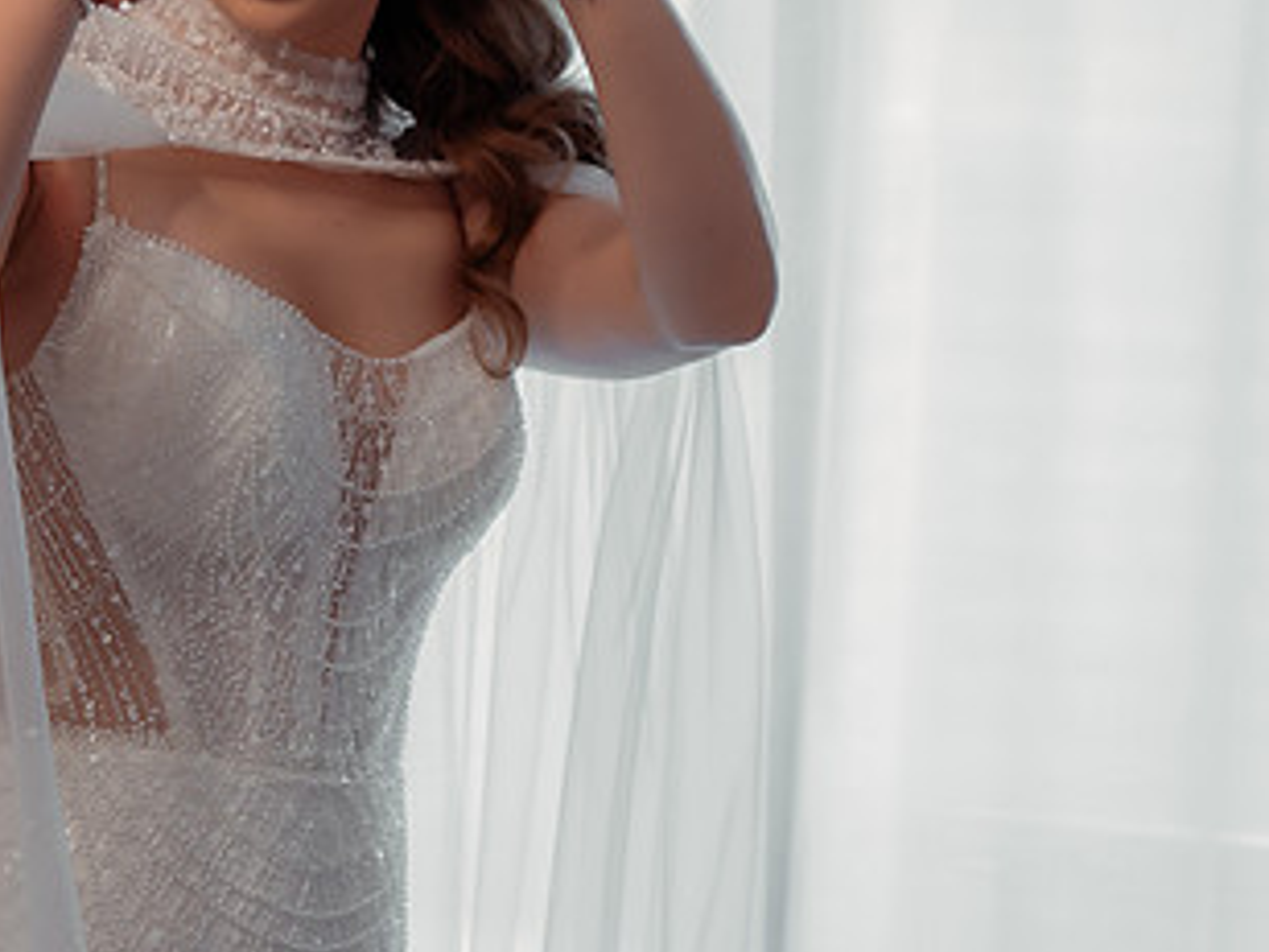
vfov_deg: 9.6
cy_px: 231
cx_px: 325
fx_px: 5646
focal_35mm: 154
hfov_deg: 12.8
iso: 1600
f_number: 3.5
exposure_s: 1/250
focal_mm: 85
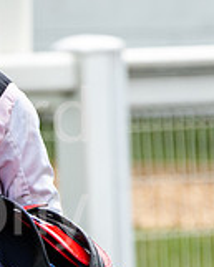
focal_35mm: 1926
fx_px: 15234
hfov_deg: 0.8
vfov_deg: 1.0
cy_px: 130
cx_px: -123
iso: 800
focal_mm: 380
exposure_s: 1/1600
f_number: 7.1
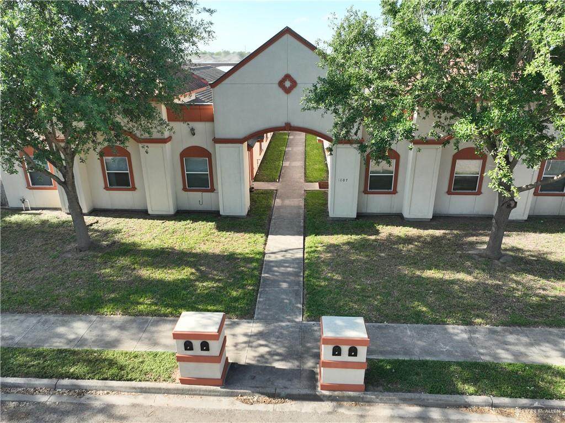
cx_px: 282
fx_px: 392
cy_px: 212
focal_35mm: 24
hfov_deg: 71.6
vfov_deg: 56.8
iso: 220
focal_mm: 12.29
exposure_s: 1/1000
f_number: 2.8
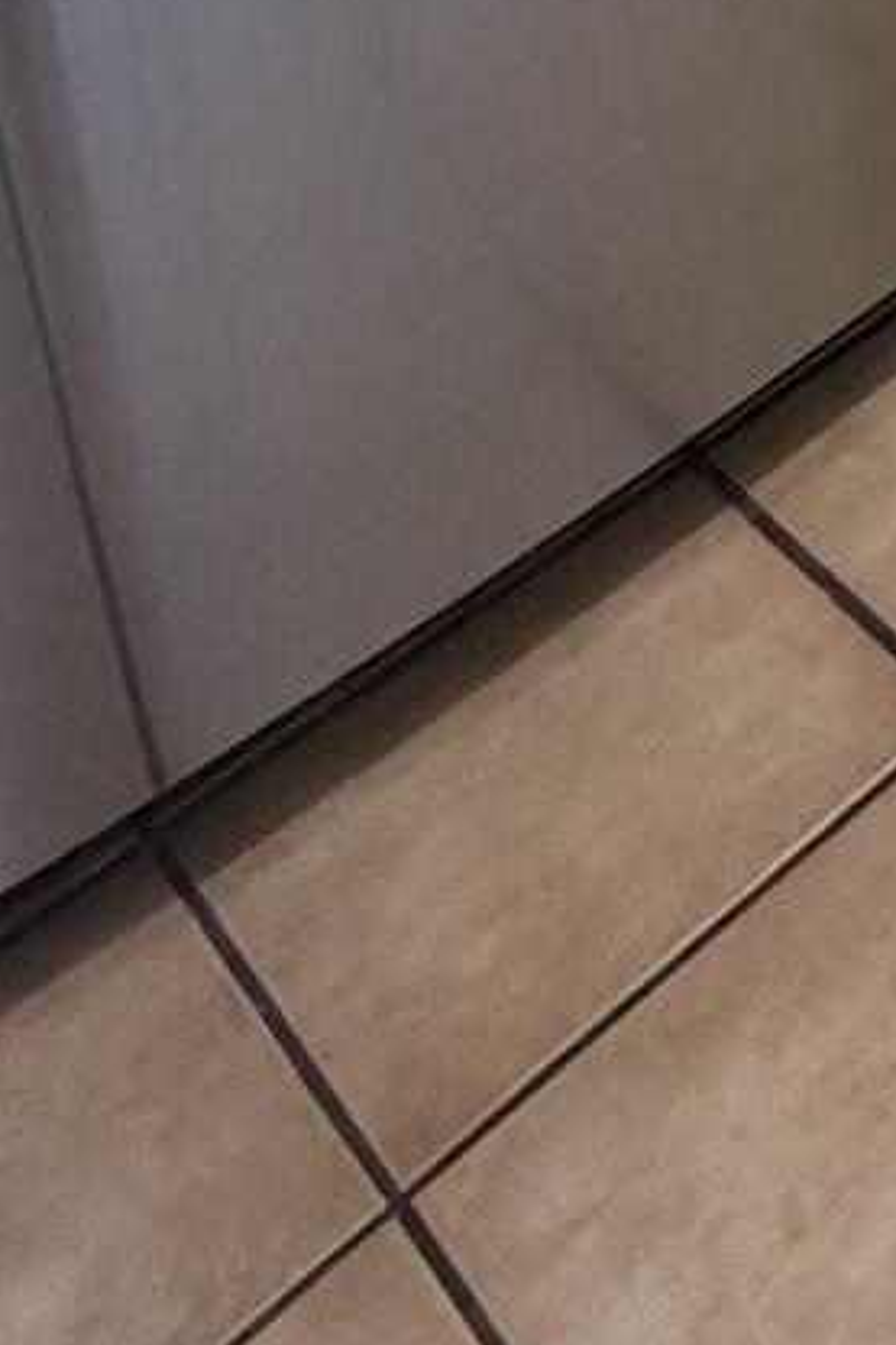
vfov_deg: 18.6
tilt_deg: -8.3
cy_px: -1342
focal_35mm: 70
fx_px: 2615
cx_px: 1905
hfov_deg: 15.0
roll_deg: +1.5
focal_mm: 2.22
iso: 160
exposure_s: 1/120
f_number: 2.2
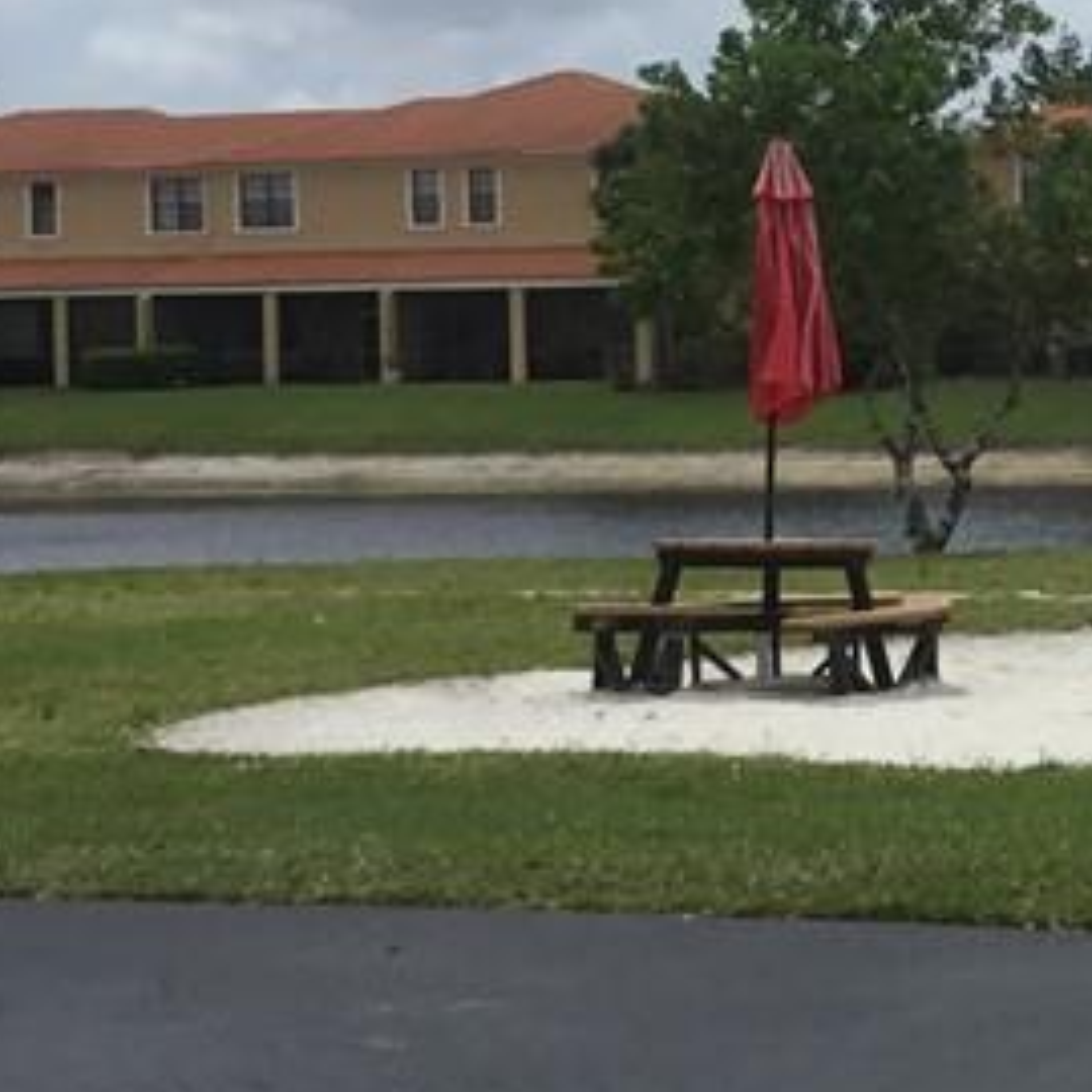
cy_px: 364
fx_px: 3712
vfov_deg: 16.7
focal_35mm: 104
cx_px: 1589
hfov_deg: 15.5
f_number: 2.4
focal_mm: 3.3
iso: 25
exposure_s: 1/2915
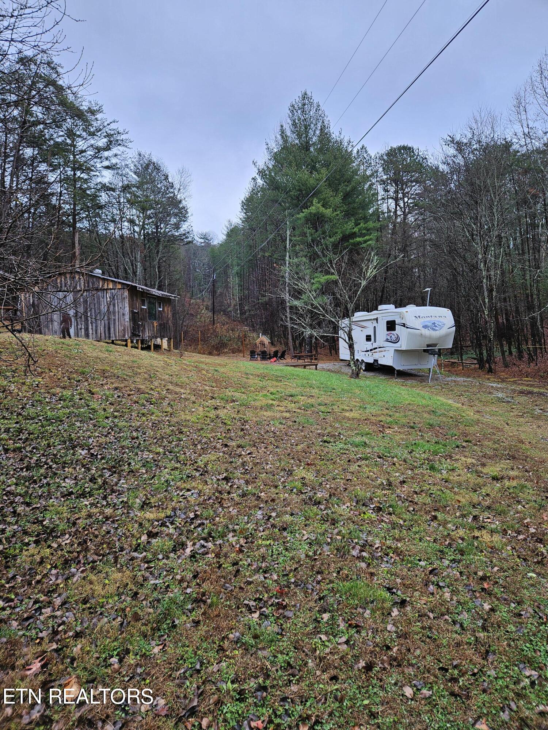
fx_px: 485
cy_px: 365
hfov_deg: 58.9
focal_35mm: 23
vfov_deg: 73.9
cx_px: 274
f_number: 1.8
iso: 32
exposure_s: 1/120
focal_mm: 5.4
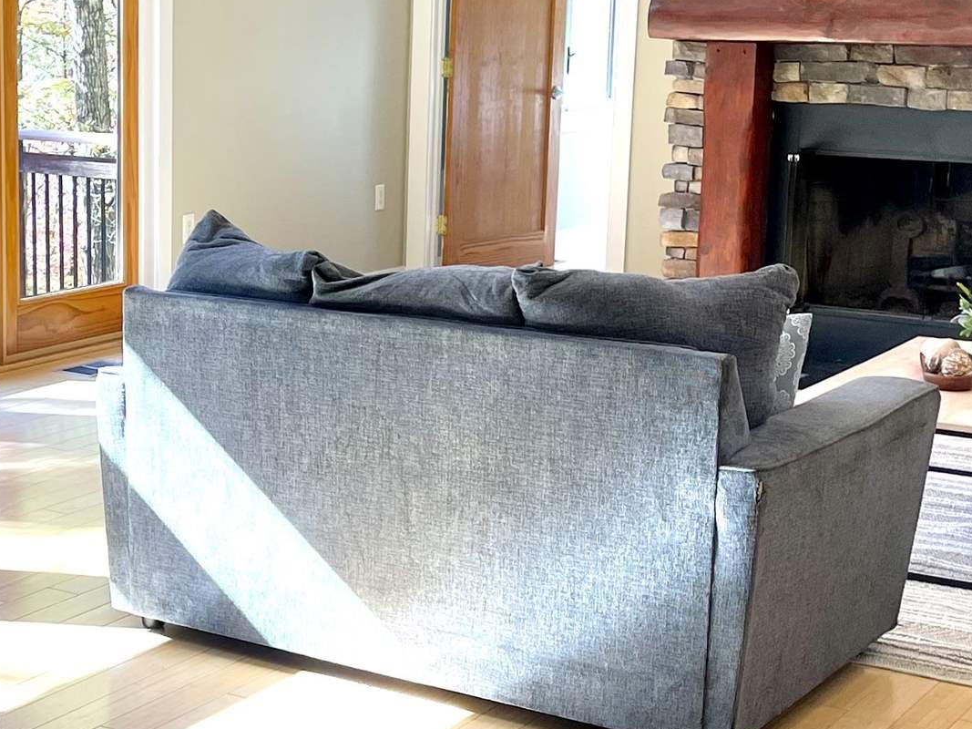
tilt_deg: -10.7
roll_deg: -0.7
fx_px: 2021
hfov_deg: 26.5
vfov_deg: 20.4
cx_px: 190
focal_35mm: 72
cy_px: 342
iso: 50
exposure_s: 1/120
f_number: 1.6
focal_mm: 5.1
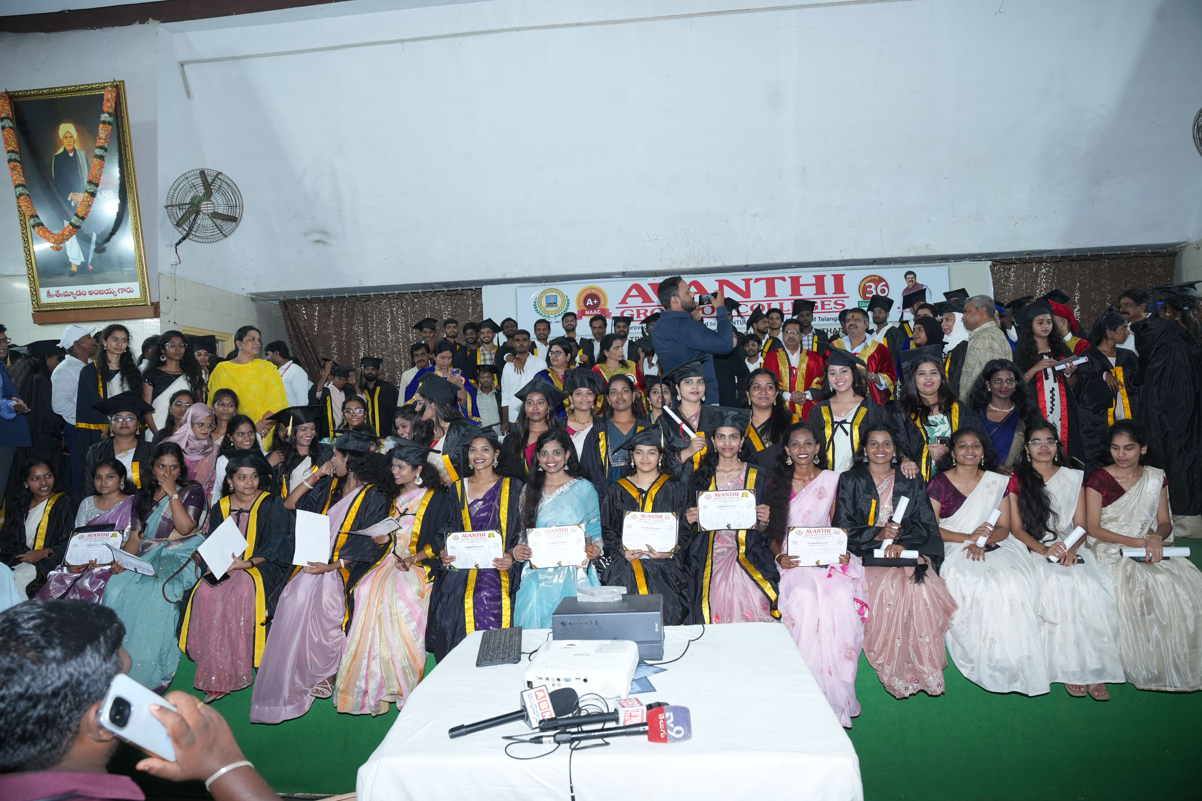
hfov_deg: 61.3
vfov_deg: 43.1
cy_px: 400
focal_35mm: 30
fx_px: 1015
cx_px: 601
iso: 1000
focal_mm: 30.4
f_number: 5.6
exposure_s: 1/125
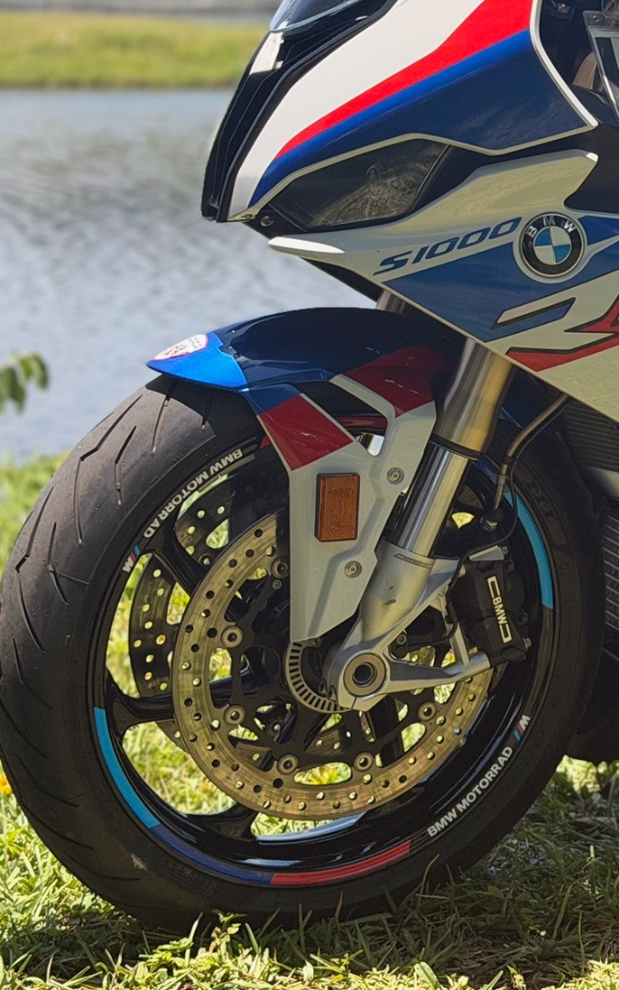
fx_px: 2563
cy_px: 318
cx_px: 792
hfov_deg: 13.3
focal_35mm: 95
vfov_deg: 21.8
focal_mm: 6.76
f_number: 1.78
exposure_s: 1/2762
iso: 100
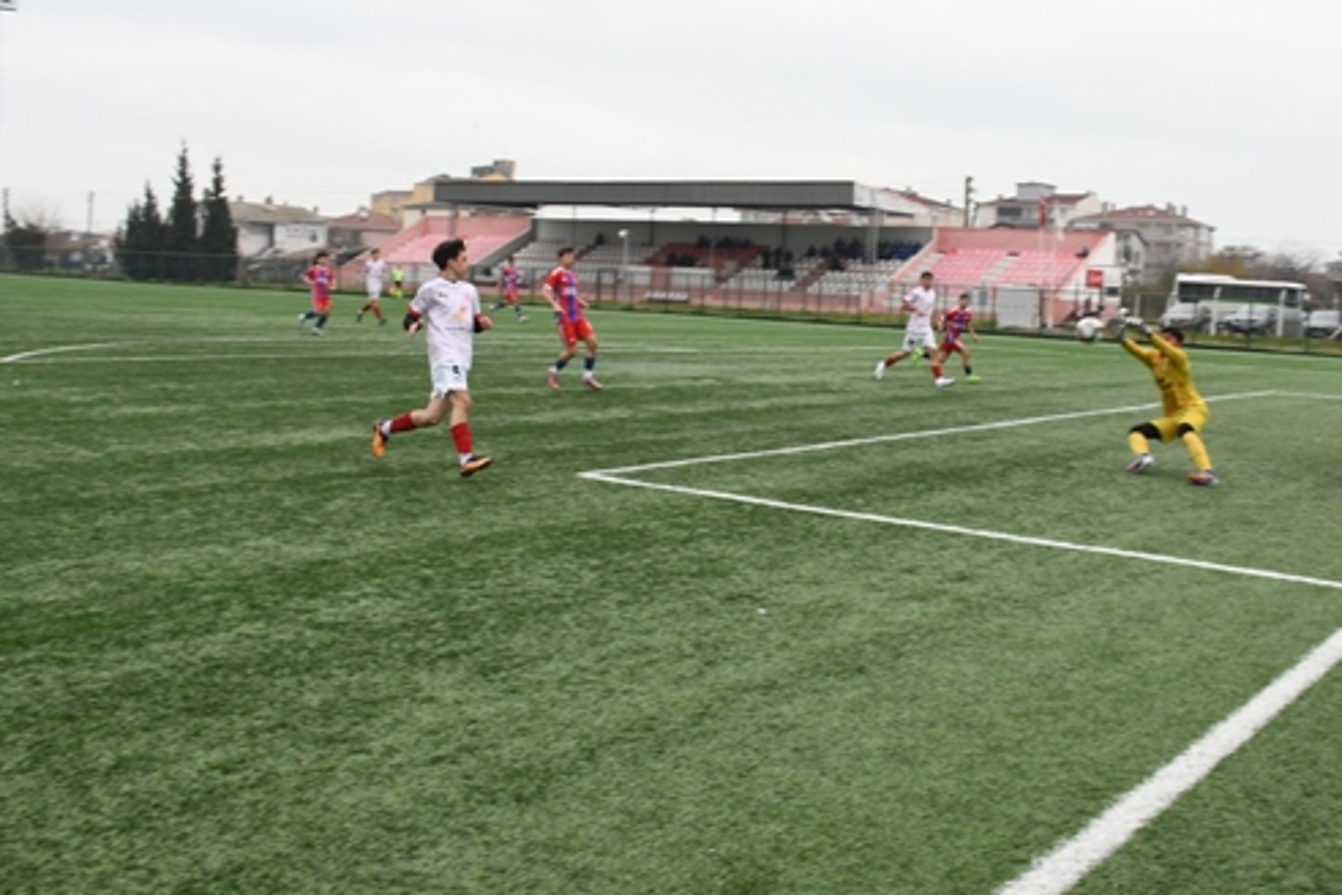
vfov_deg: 34.2
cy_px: 386
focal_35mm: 39
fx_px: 1454
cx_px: 777
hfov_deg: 49.4
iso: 800
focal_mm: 20
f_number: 8
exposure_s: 1/250
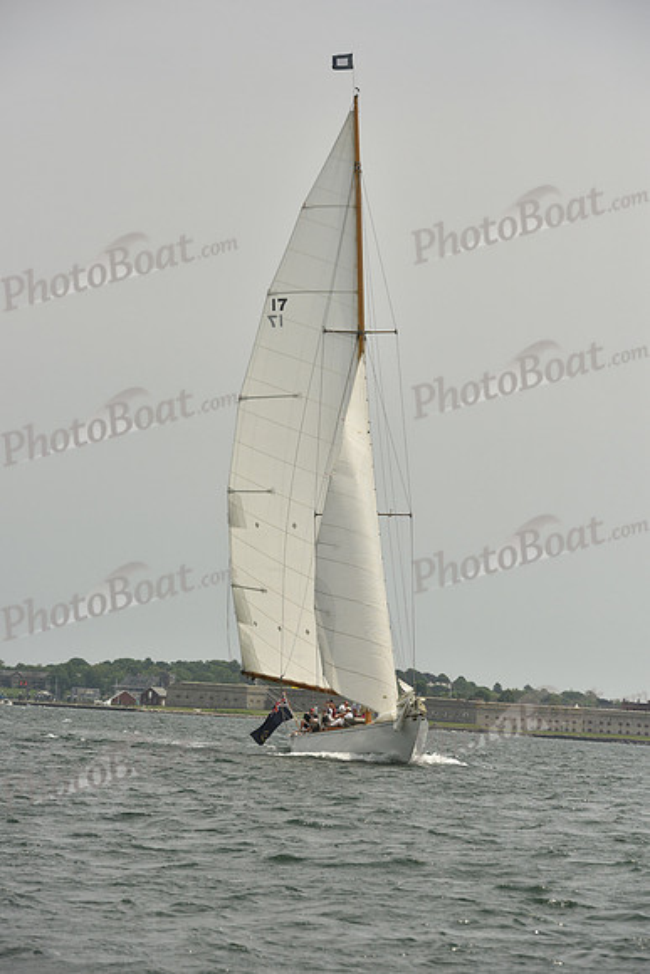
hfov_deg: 10.2
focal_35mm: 135
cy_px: 487
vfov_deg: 15.2
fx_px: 3654
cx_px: 325
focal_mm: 135
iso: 400
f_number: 7.1
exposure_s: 1/3200
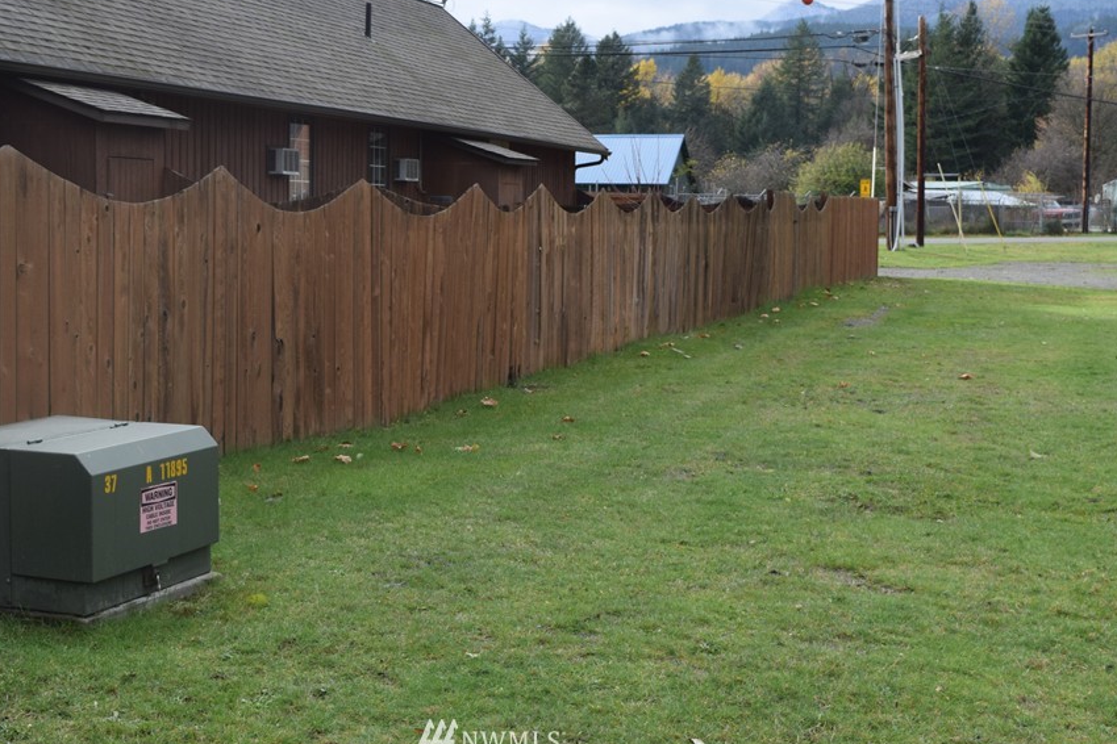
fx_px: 1726
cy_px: 309
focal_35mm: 56
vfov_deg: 24.3
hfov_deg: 35.8
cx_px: 492
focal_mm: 29
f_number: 7.1
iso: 400
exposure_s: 1/200
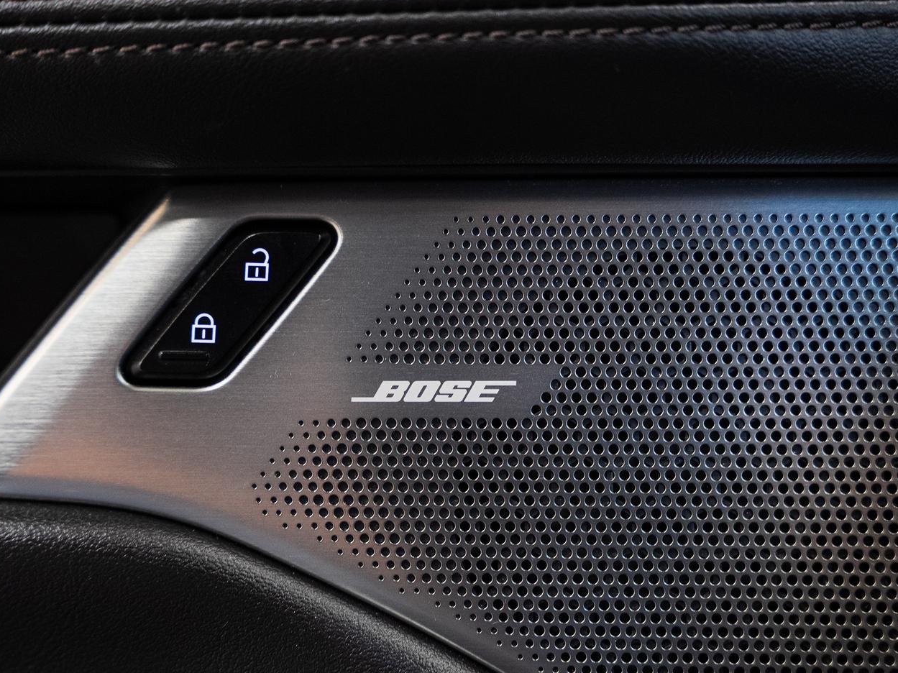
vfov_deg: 19.6
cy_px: 394
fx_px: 1945
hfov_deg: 26.0
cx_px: 441
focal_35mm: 75
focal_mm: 57.9
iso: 1000
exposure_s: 1/40
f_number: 3.5
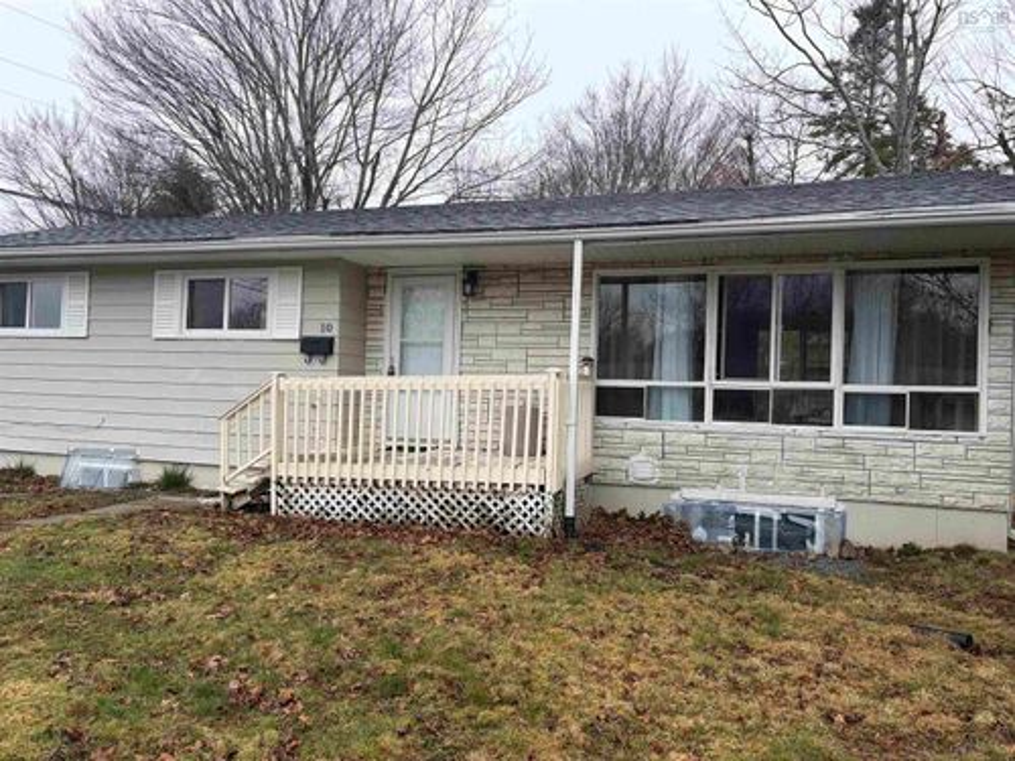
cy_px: 380
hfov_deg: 67.3
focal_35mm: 26
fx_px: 762
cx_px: 508
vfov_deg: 53.1
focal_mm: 5.96
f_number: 1.6
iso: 50
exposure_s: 1/945
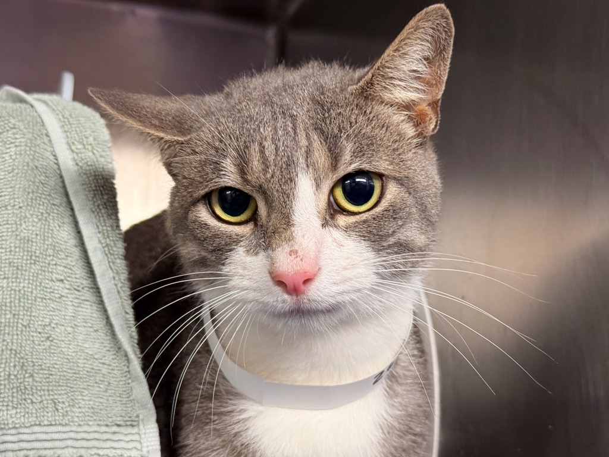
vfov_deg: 30.3
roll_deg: -1.5
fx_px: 844
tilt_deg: +9.7
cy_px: 228
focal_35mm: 48
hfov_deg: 39.7
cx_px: 304
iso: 160
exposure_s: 1/60
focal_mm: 6.76
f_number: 1.78
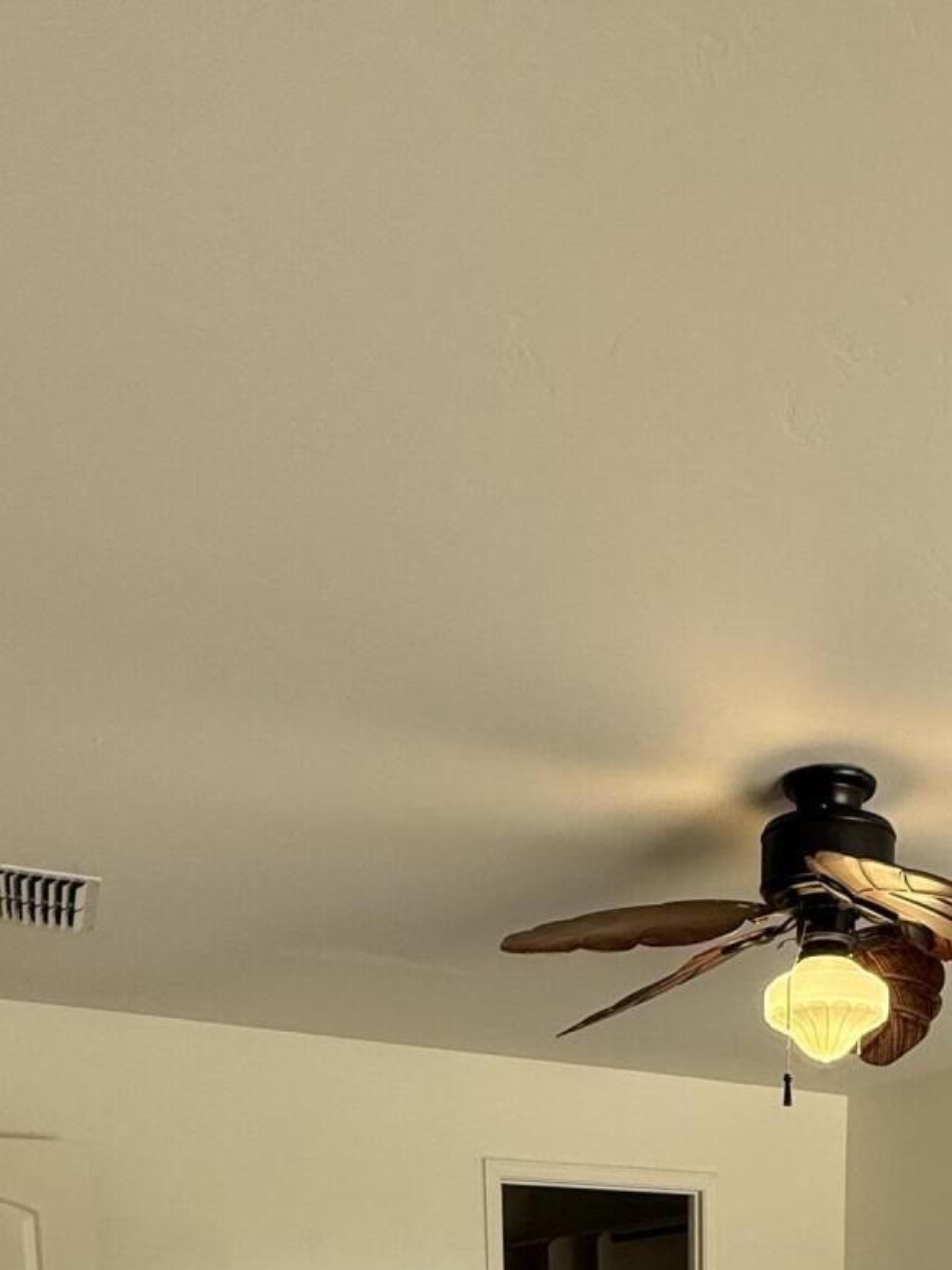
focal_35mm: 36
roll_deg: -0.5
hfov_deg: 38.4
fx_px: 1321
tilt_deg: -8.2
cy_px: 1554
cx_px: 741
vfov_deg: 37.5
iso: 160
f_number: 2.2
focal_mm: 2.22
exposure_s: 1/99
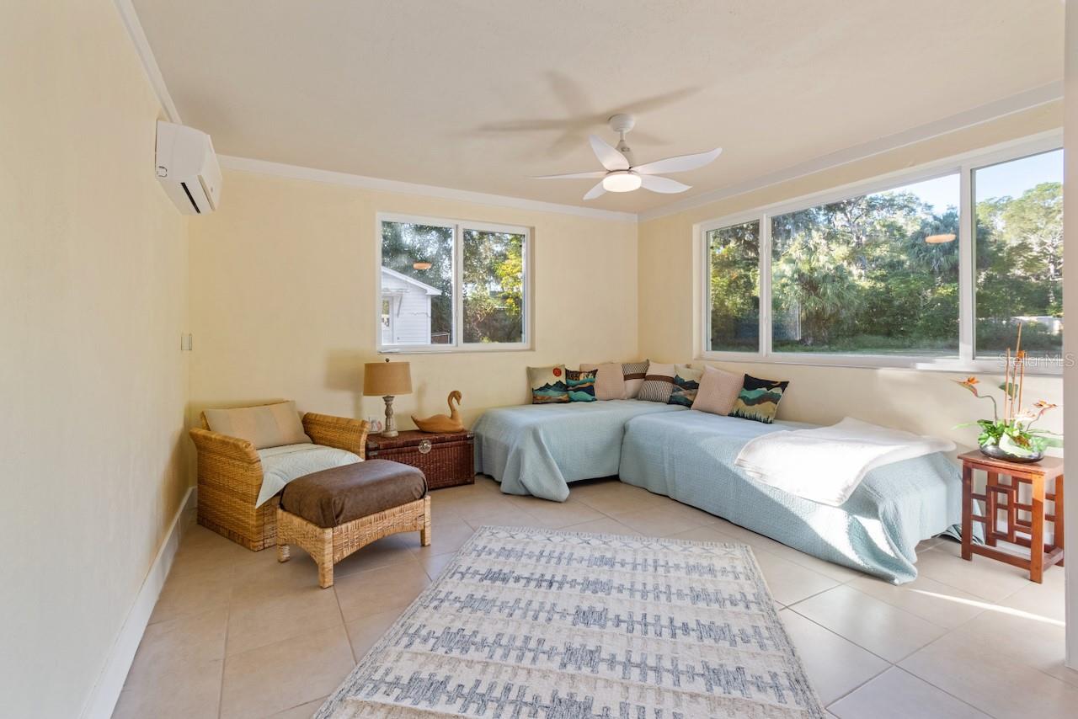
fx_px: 449
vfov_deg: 77.4
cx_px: 539
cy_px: 360
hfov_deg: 100.4
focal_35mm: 15
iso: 400
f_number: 10
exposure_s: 1/2
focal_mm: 10
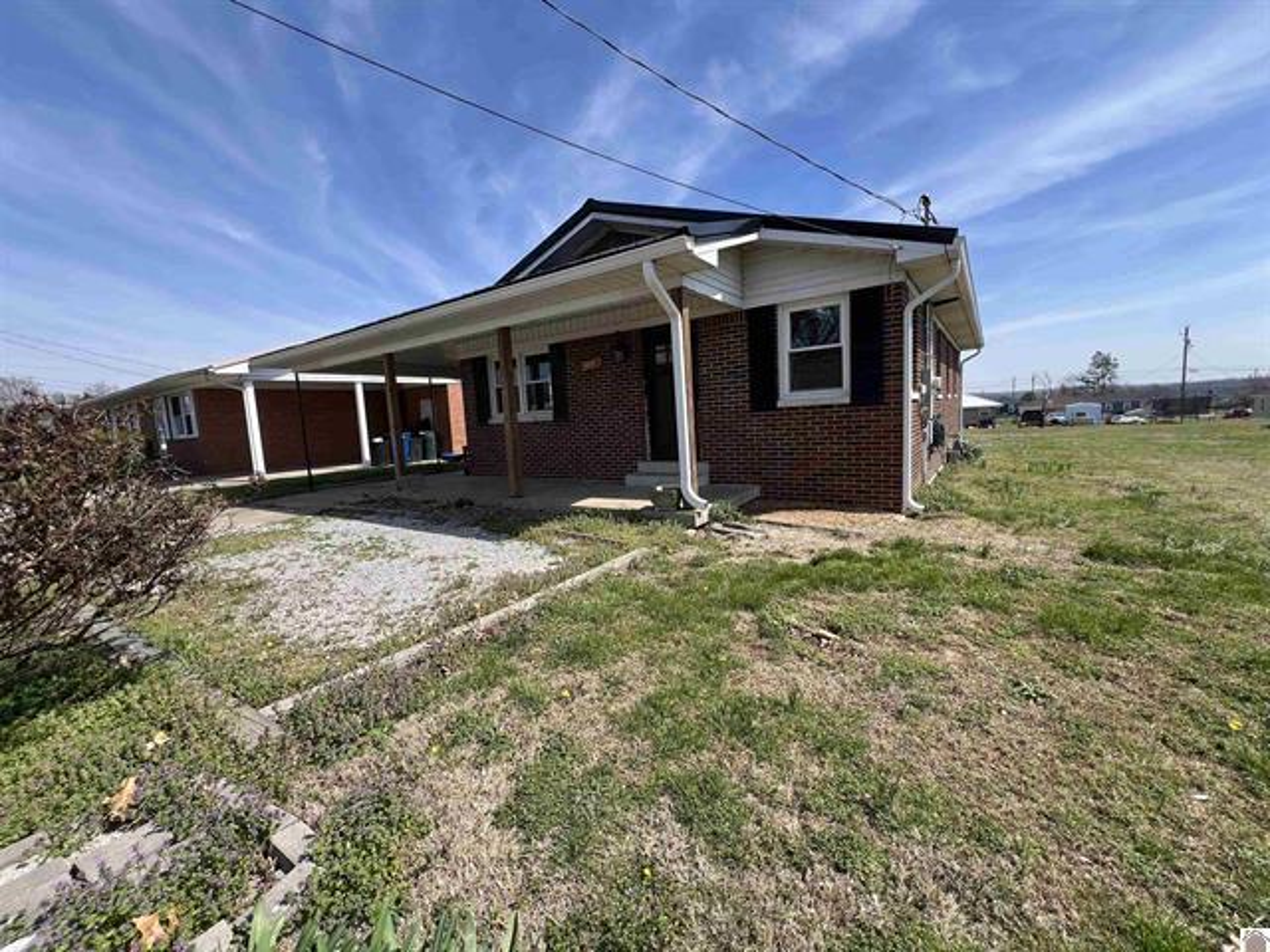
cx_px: 635
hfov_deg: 106.2
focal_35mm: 13
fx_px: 477
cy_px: 476
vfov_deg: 89.9
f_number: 1.8
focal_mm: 1.57
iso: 32
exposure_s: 1/874
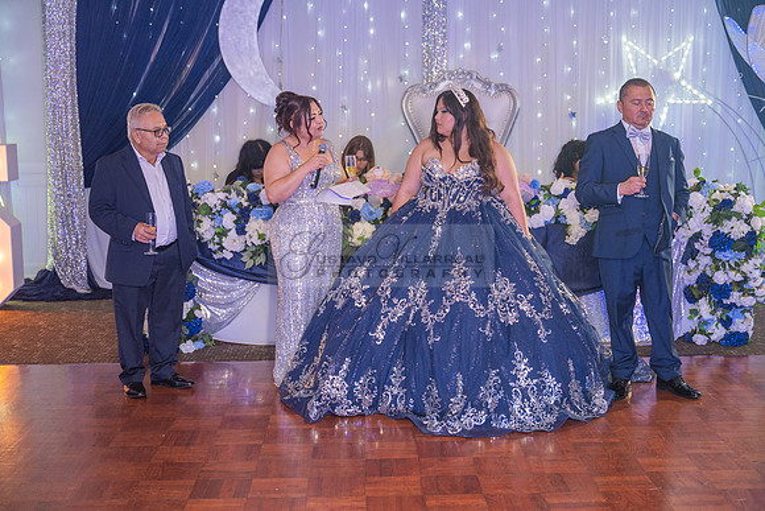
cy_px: 256
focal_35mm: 51
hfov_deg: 38.9
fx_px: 1084
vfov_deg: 26.5
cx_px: 382
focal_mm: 51
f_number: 2.8
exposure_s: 1/200
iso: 1250
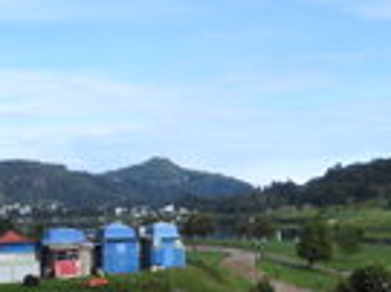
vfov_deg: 20.3
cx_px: 295
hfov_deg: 27.0
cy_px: 263
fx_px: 801
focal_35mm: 71
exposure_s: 1/1000
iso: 100
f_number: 3.3
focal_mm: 4.3
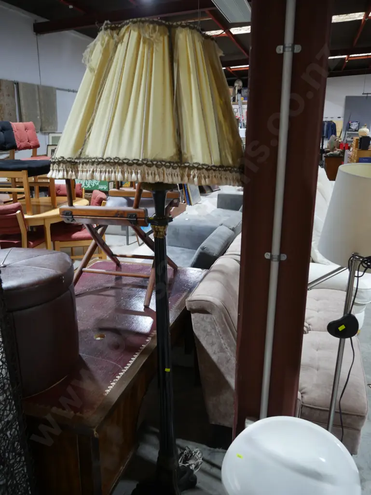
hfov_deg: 49.8
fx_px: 400
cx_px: 186
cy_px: 248
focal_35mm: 28
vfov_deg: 63.4
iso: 500
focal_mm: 14
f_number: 3.5
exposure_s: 1/60
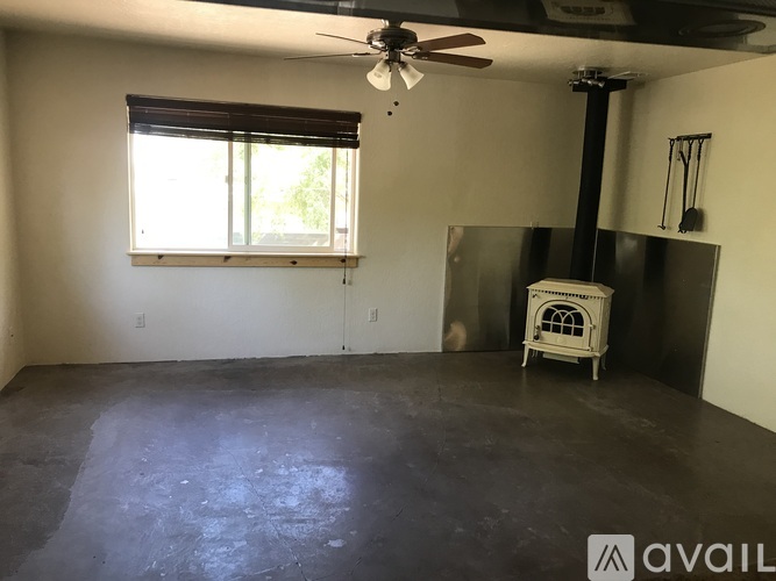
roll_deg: -2.7
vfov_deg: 49.7
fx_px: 628
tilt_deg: -9.0
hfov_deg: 63.5
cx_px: 388
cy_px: 290
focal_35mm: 28
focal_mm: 3.99
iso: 40
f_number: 1.8
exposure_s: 1/20
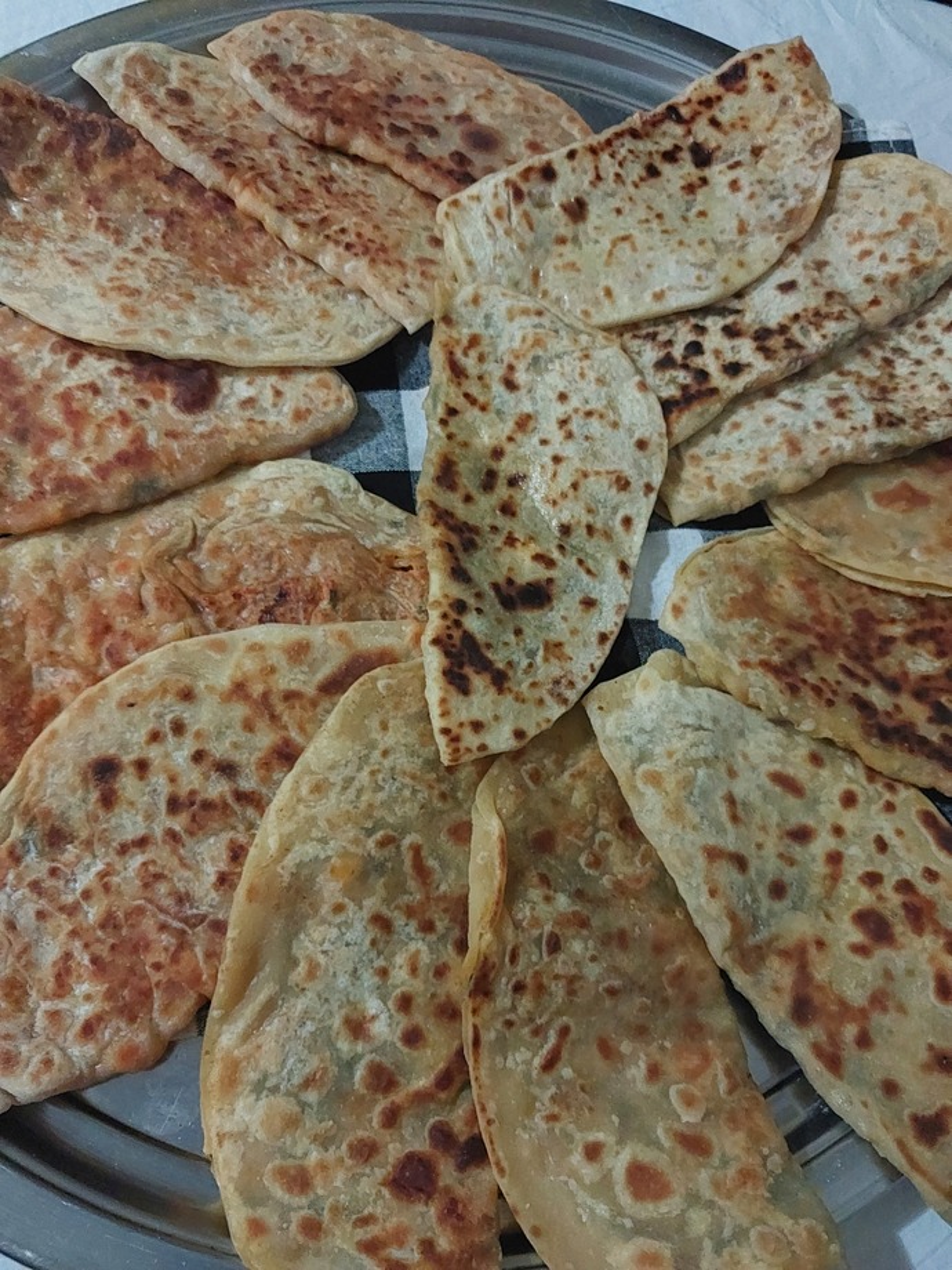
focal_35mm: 30
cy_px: 635
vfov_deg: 60.0
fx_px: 1100
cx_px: 476
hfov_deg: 46.8
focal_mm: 4.6
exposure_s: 1/25
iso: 800
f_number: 1.8
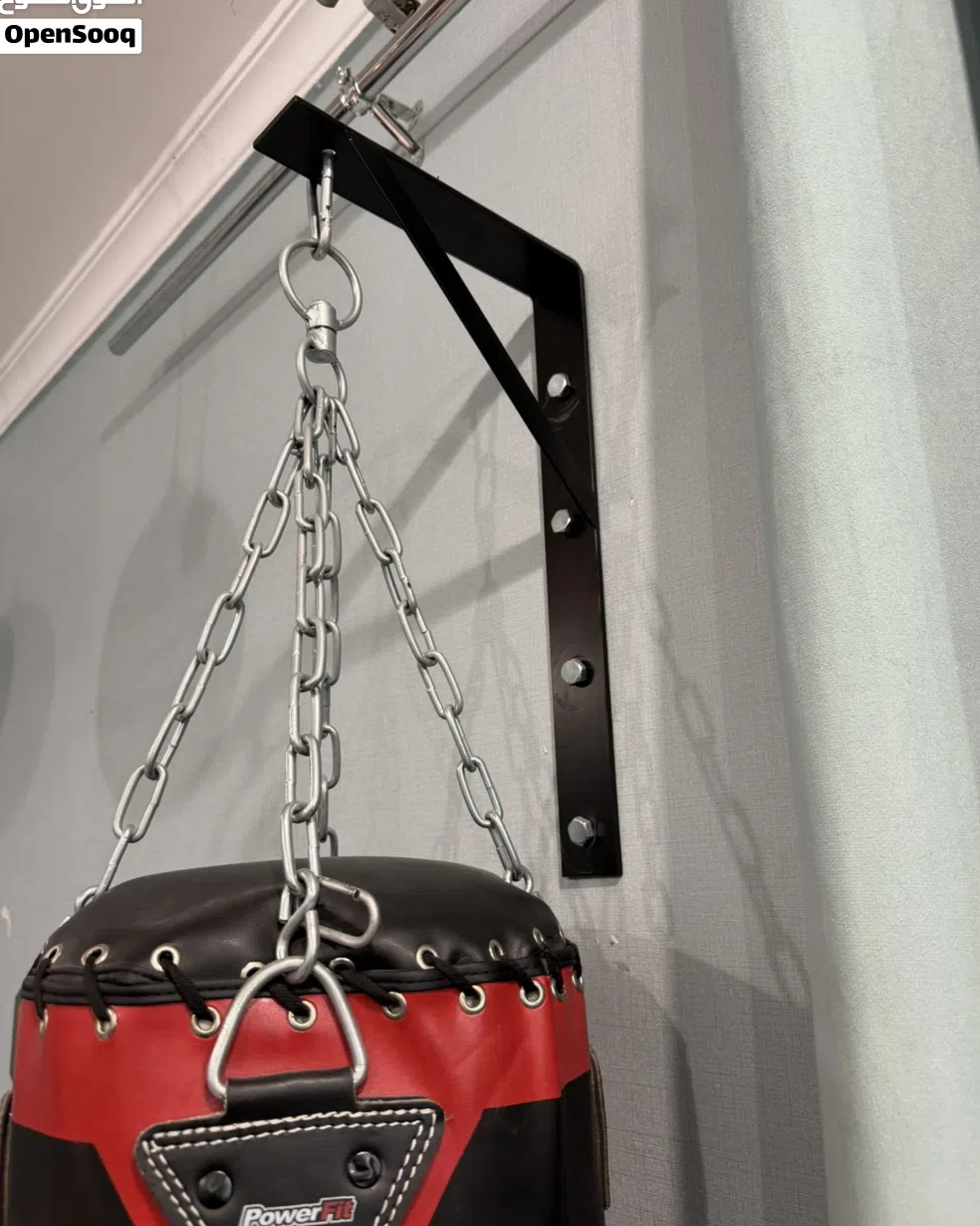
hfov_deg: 54.9
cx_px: 483
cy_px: 638
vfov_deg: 66.0
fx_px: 943
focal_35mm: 26
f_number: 1.78
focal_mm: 6.76
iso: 200
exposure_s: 1/74
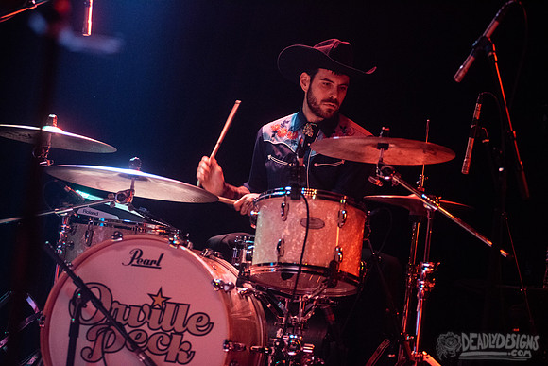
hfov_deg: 25.4
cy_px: 183
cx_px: 274
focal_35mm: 80
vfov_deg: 17.1
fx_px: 1218
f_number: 3.2
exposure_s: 1/200
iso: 3200
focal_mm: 80
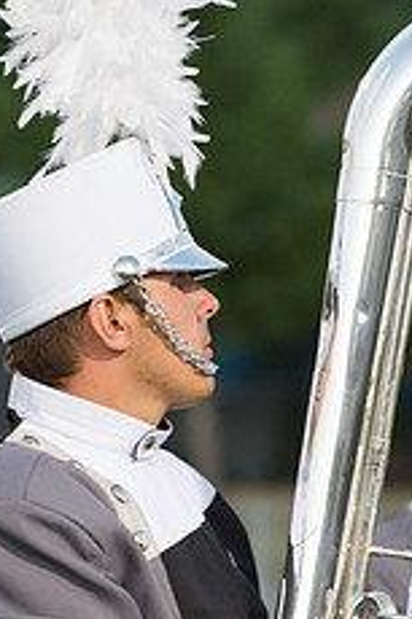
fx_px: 9679
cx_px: 240
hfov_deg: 2.4
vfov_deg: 3.7
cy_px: 345
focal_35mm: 563
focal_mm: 180
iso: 2500
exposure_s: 1/200
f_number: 5
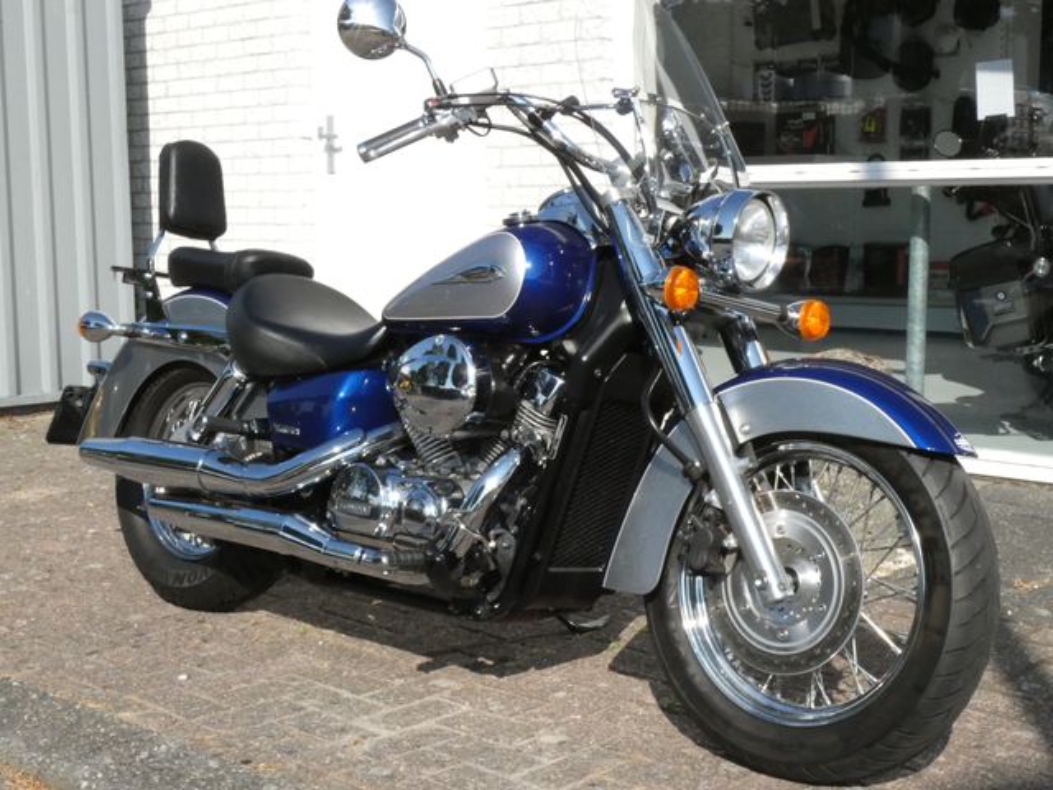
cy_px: 395
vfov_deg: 27.5
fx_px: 1612
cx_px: 526
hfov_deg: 36.2
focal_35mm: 53
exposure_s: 1/1600
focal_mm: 9.5
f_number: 8
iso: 800
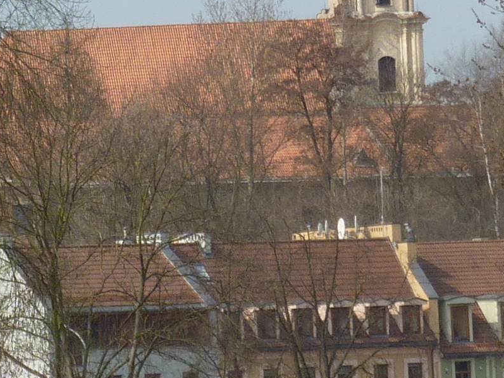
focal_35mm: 412
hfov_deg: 4.8
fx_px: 6000
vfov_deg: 3.6
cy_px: 204
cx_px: -282
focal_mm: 14.7
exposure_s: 1/500
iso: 80
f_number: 5
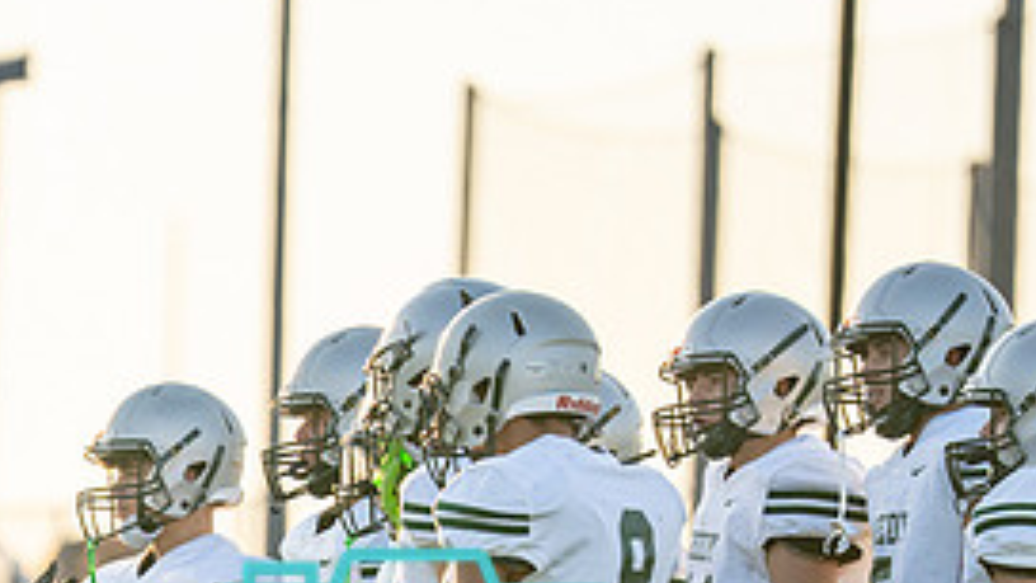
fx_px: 16675
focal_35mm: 607
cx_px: -230
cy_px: 717
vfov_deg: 2.0
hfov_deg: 3.6
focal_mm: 178
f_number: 2.8
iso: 250
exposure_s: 1/2000
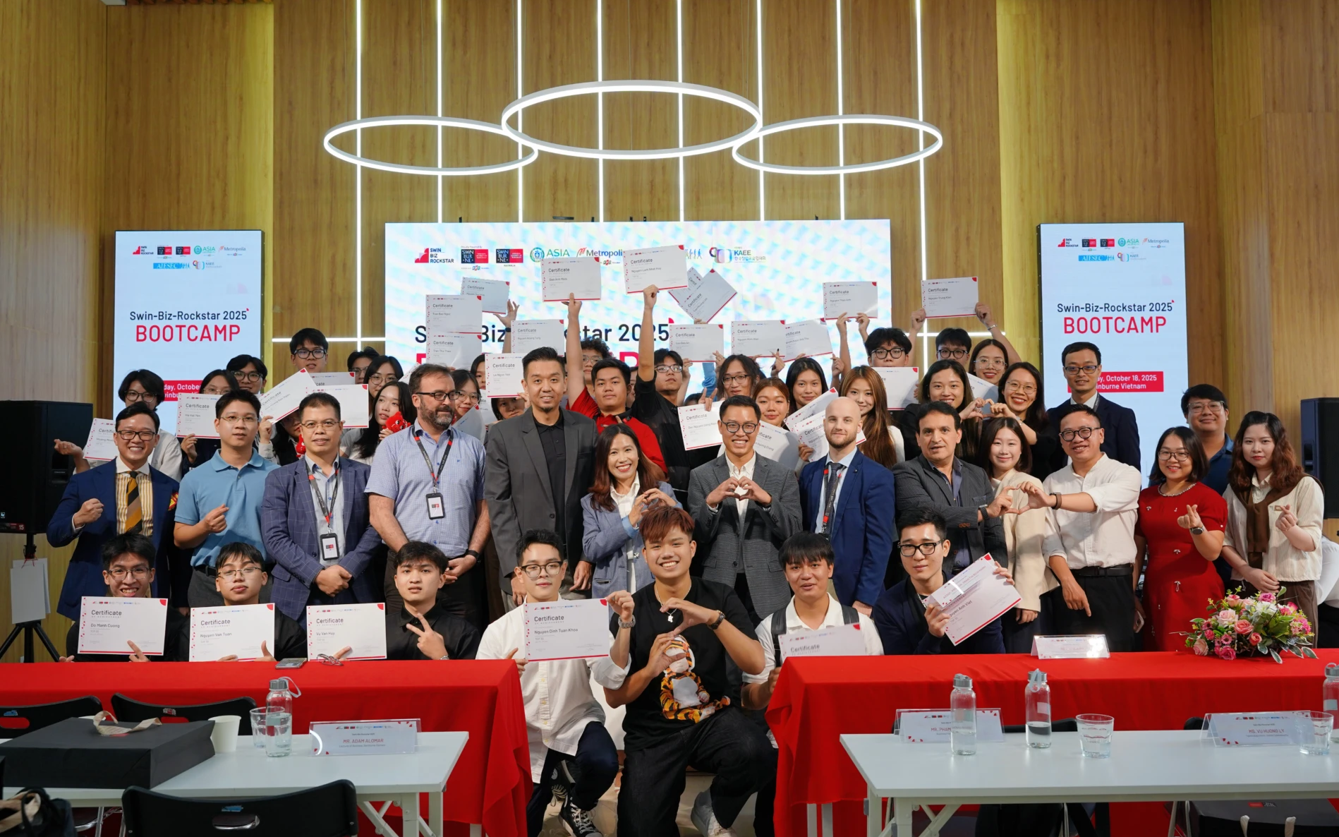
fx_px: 1234
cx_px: 672
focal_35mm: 34
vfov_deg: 37.4
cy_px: 406
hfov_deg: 57.0
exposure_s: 1/100
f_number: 5.6
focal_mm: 32.8
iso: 400
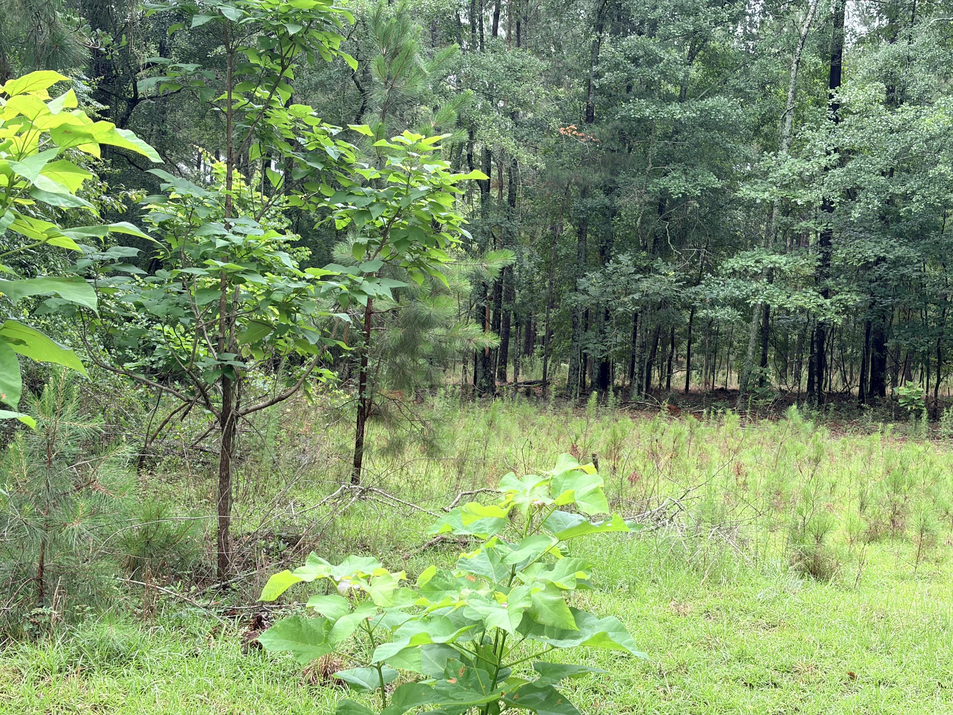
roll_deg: -3.4
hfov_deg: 36.8
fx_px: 1432
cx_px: 476
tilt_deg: -1.4
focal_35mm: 52
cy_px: 358
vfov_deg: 28.0
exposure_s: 1/424
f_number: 1.6
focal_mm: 5.96
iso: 40
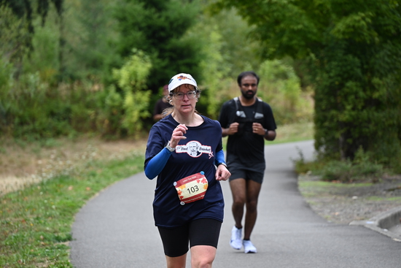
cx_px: 200
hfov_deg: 10.3
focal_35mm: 200
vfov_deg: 6.9
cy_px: 134
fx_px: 2228
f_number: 6.3
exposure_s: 1/400
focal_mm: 200
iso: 400
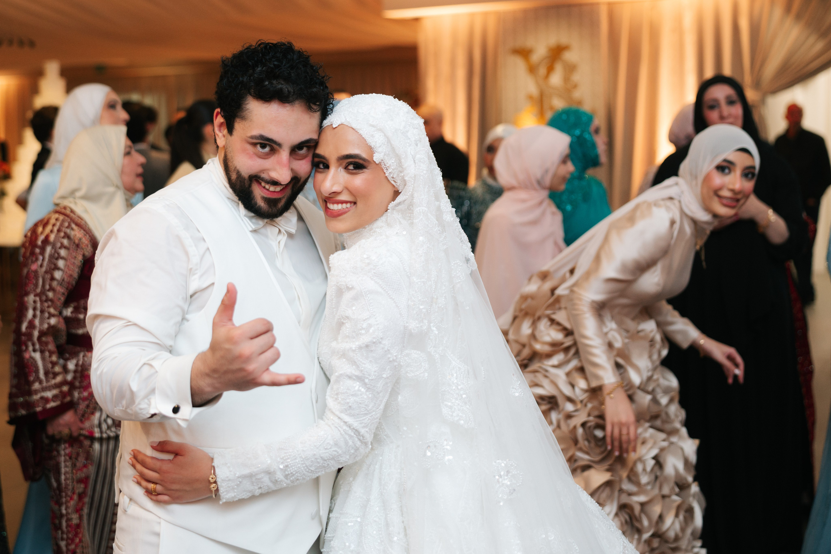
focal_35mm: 52
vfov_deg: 25.7
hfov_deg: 37.8
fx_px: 1209
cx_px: 356
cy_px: 198
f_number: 2
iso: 640
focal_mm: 35
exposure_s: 1/160
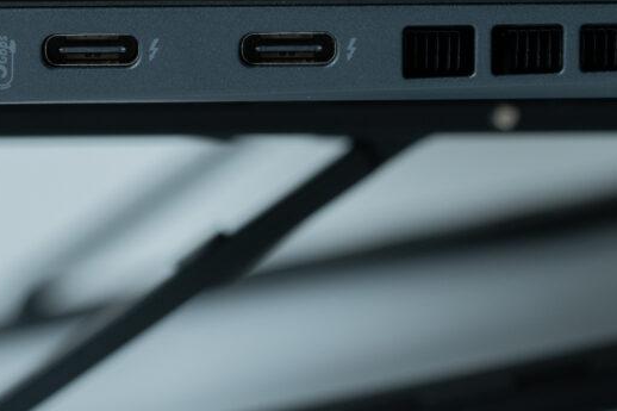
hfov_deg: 11.5
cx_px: 182
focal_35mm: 178
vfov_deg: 7.7
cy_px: 17
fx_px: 3050
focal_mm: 90
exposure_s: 1/50
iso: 640
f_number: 8
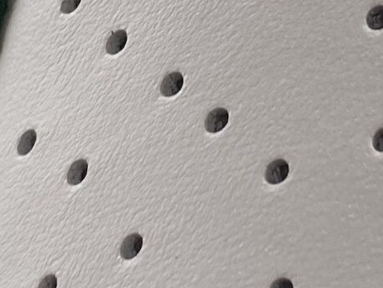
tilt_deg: -23.9
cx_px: 268
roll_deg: -2.4
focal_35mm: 144
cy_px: 23
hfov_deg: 13.7
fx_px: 1594
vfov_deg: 10.3
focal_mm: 4.25
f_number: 1.8
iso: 64
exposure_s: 1/100
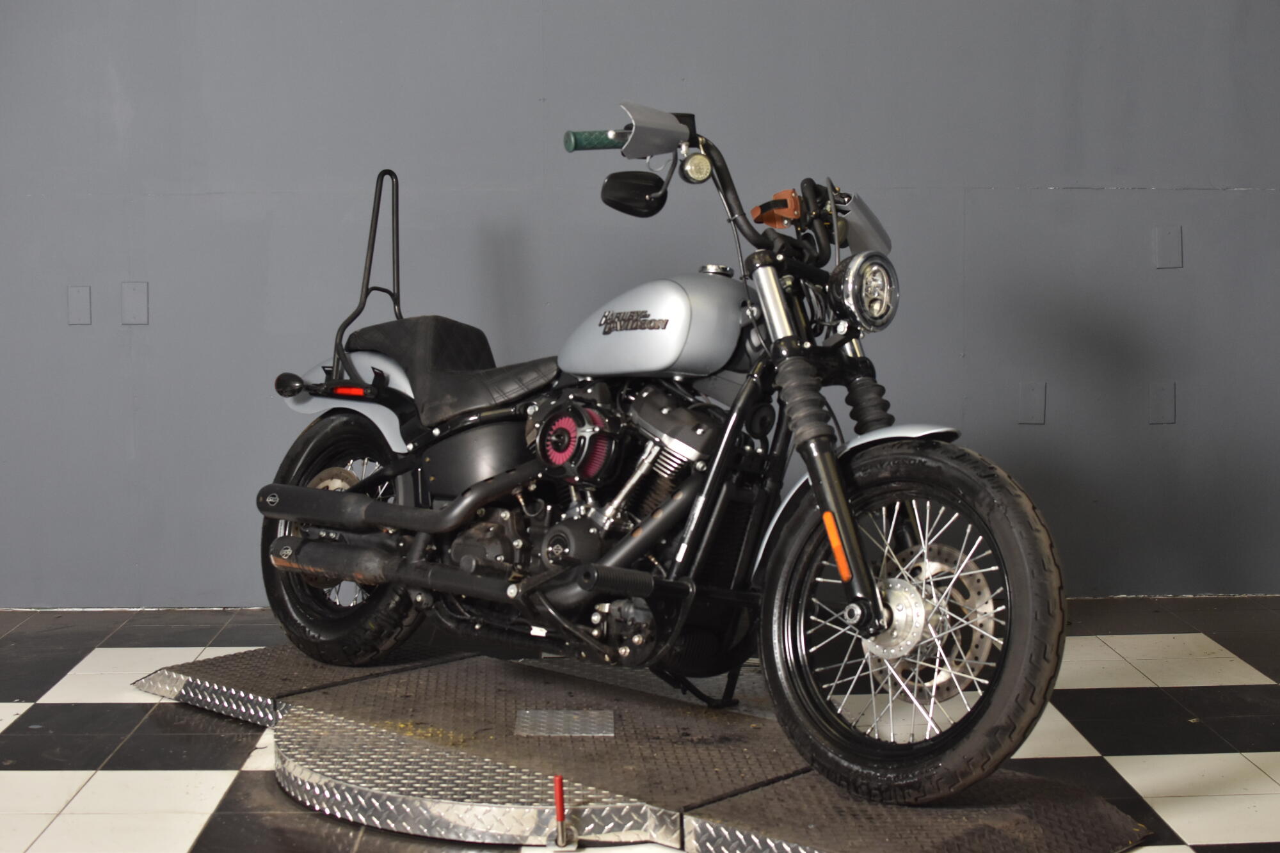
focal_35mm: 52
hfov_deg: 37.9
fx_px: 1866
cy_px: 426
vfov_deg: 25.7
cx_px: 640
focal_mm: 35
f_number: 4.5
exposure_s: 1/160
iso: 800
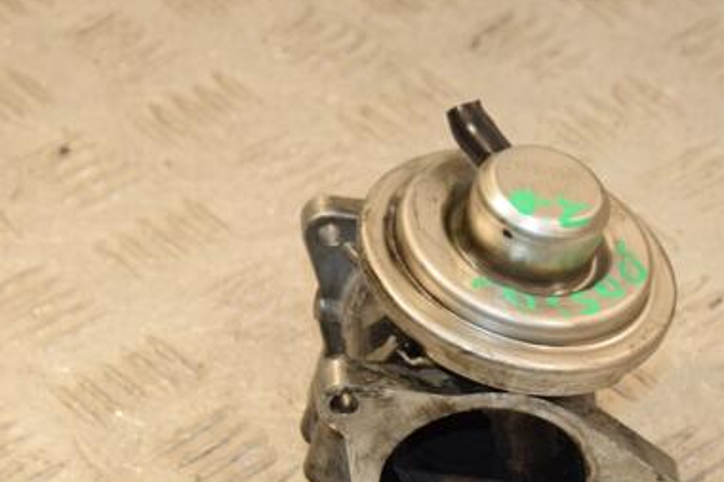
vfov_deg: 8.3
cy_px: 337
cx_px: 404
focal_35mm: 166
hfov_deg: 12.4
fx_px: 3337
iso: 800
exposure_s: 1/200
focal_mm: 70
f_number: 7.1
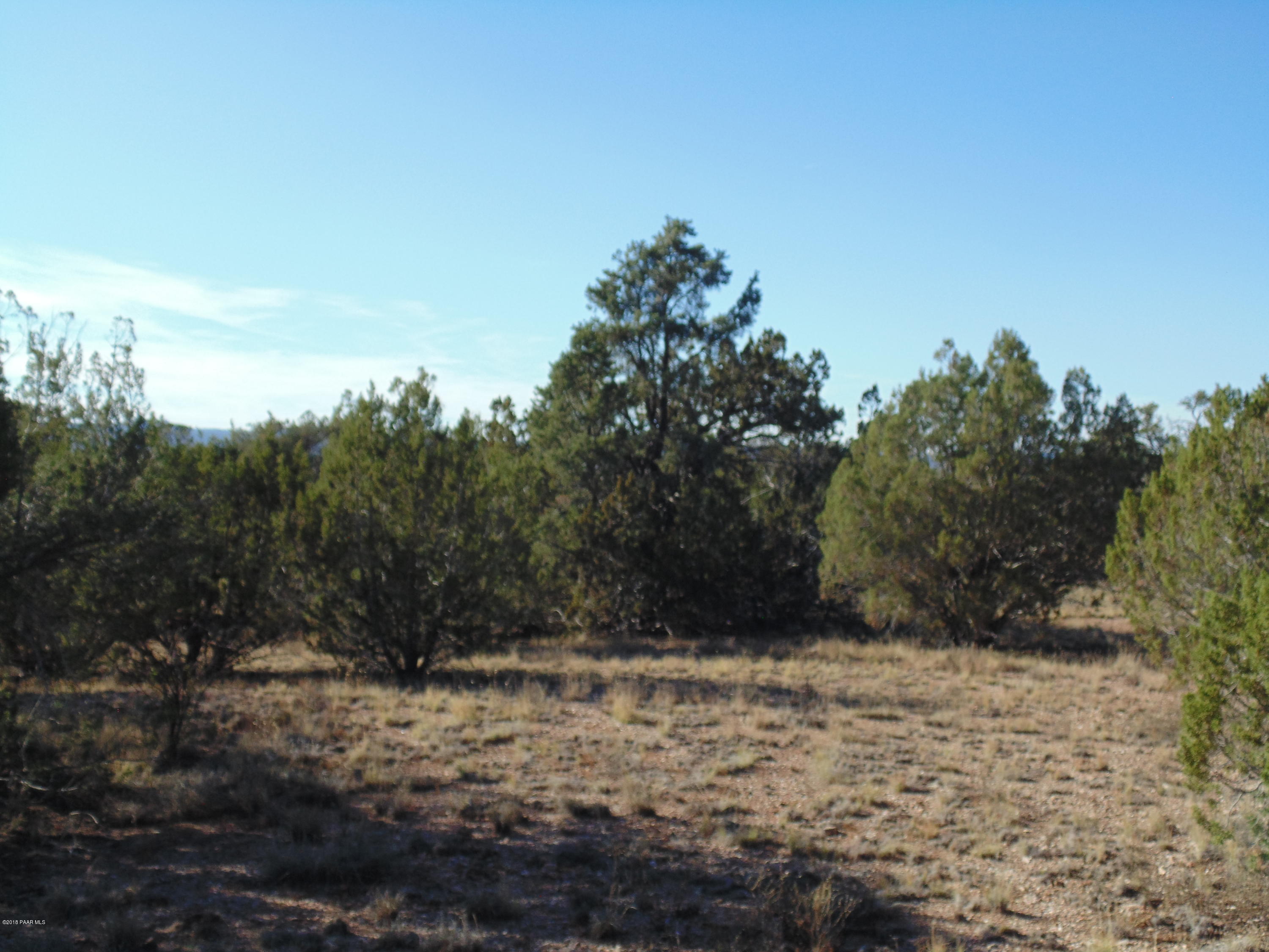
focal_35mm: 41
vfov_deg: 35.1
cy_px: 476
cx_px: 634
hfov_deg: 45.8
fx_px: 1503
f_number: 3.6
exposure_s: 1/500
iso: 80
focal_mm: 7.4
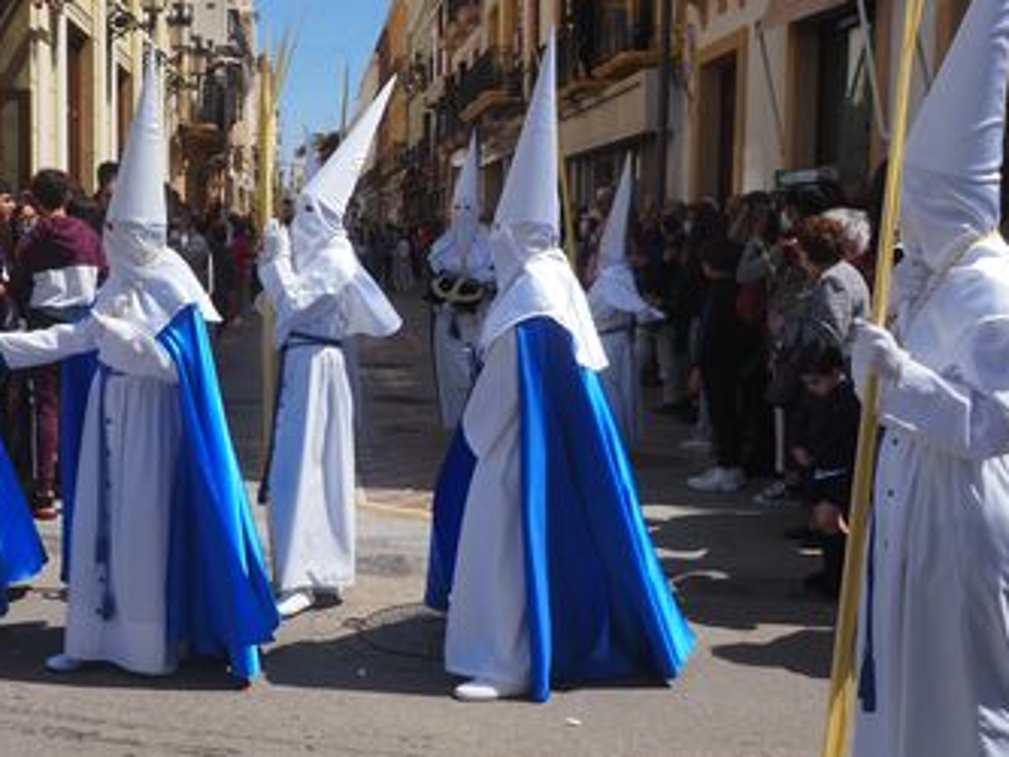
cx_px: 306
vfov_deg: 32.2
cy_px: 350
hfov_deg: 41.3
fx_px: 1312
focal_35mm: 45
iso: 200
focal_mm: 15
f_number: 8
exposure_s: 1/500
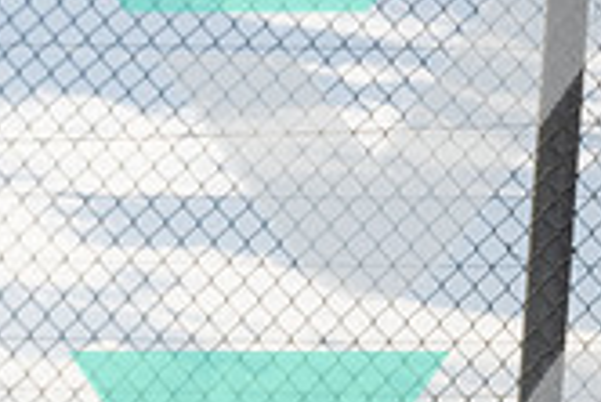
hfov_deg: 14.7
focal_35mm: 126
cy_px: 545
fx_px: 2105
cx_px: 992
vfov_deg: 10.6
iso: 100
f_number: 10
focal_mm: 36
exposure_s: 1/250
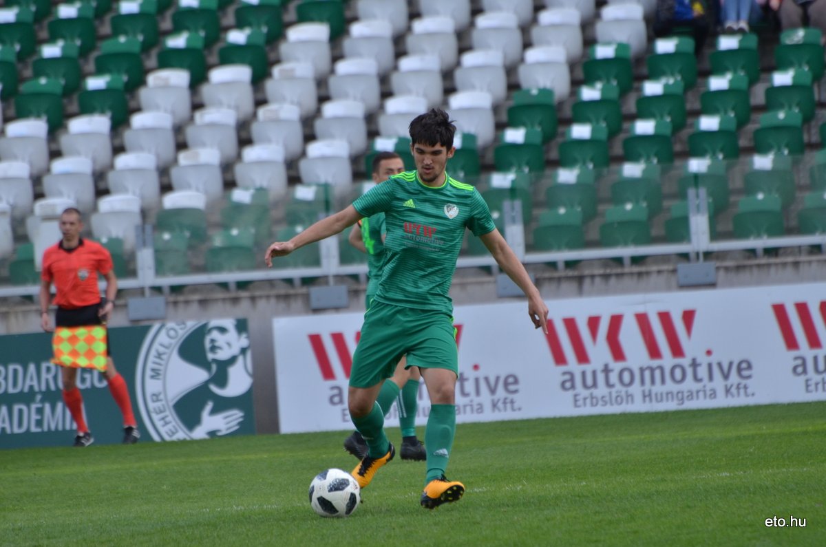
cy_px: 274
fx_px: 10304
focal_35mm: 450
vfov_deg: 3.0
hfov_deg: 4.6
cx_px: 413
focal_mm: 300
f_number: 5.6
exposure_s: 1/800
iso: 400
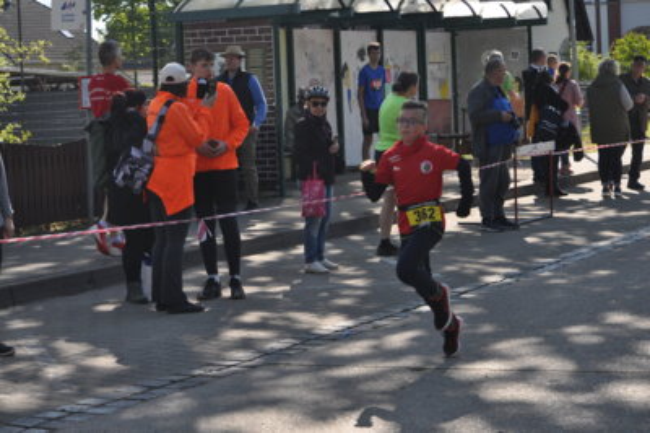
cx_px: 325
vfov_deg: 15.7
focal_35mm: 87
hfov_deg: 23.4
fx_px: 1570
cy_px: 216
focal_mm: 58
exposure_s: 1/1250
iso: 400
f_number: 5
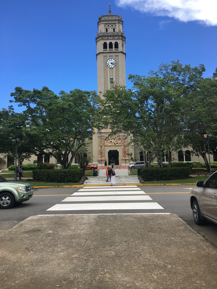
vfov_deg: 61.7
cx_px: 108
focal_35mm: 29
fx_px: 242
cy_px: 144
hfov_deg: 48.2
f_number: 2.2
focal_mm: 4.15
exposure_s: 1/527
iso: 25
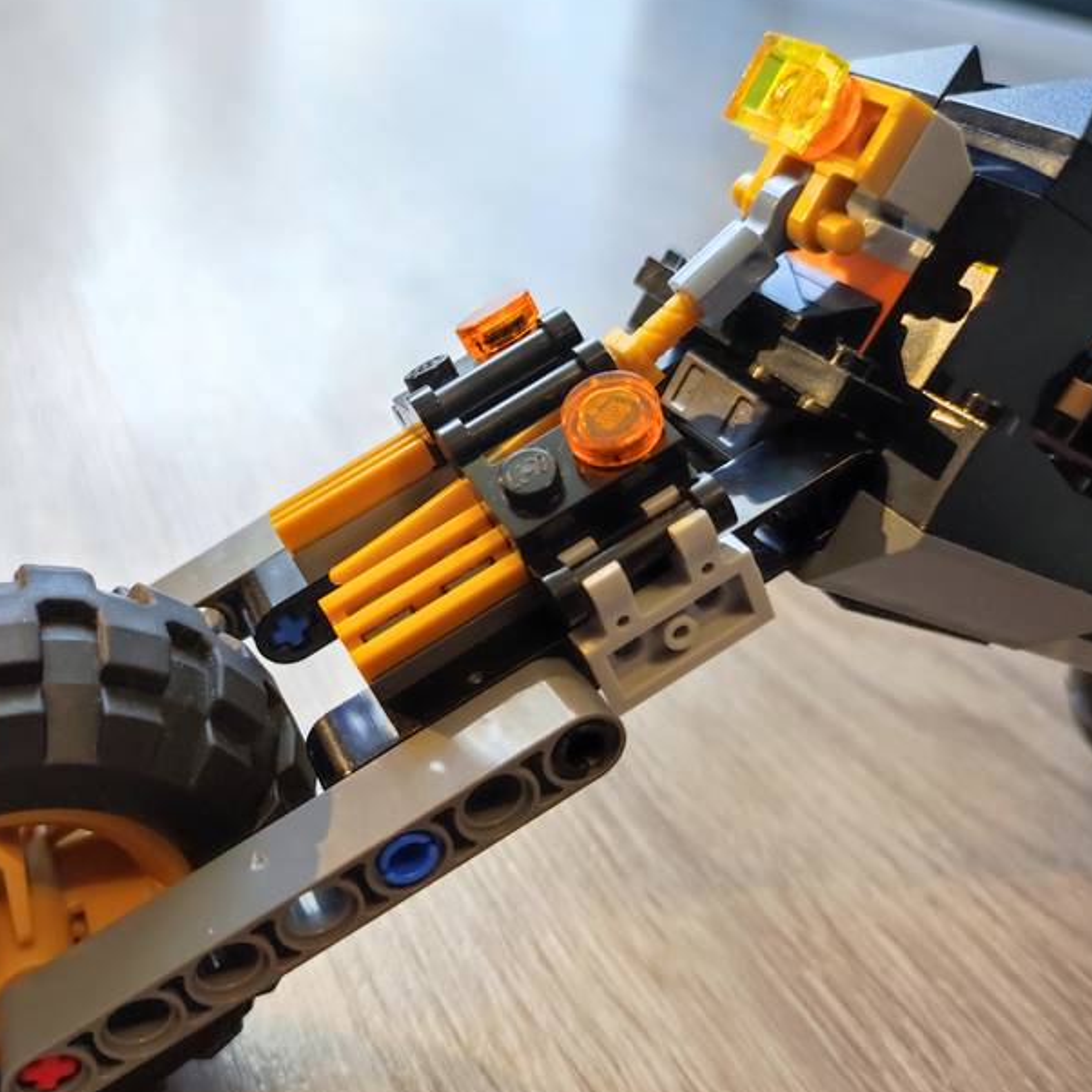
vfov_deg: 49.7
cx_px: 390
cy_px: 511
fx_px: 1178
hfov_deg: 49.1
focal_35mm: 33
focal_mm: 4.7
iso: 695
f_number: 1.79
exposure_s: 1/33
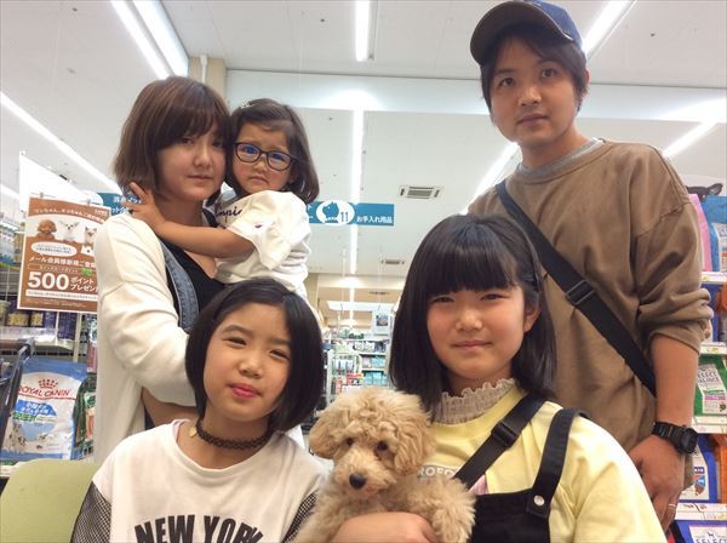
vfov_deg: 44.0
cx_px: 364
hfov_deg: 56.9
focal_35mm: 32
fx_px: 671
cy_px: 272
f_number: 2.4
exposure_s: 1/24
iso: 80
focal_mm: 3.3
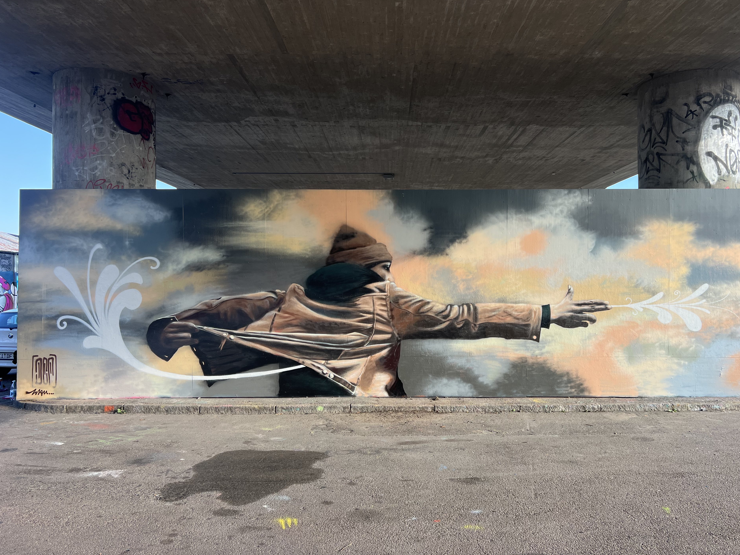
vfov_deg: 49.7
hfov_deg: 63.4
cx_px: 397
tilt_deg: +0.8
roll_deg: +1.0
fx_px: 599
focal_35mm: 28
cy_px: 293
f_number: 1.5
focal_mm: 5.7
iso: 50
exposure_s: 1/499
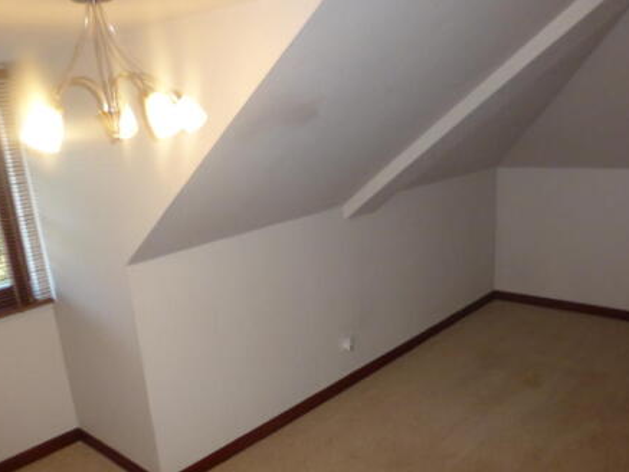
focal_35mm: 32
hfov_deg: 56.8
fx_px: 582
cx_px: 309
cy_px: 291
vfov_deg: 43.9
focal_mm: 4.3
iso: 320
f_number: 3.3
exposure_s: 1/60
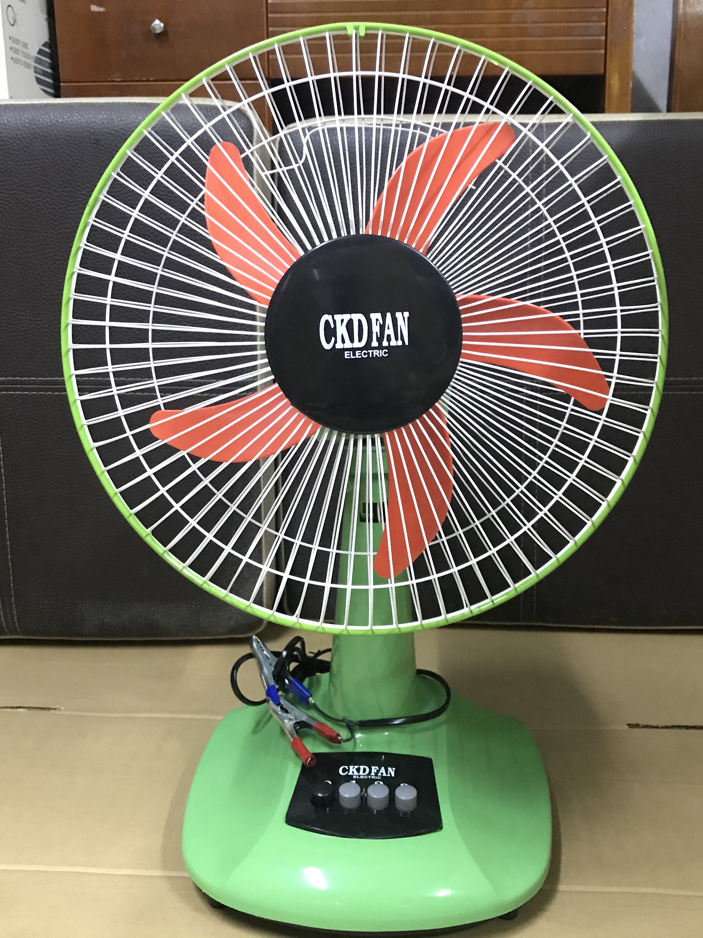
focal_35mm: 33
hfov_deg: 42.9
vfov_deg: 55.4
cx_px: 352
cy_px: 469
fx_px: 894
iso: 80
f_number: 1.8
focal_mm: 3.99
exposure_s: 1/4
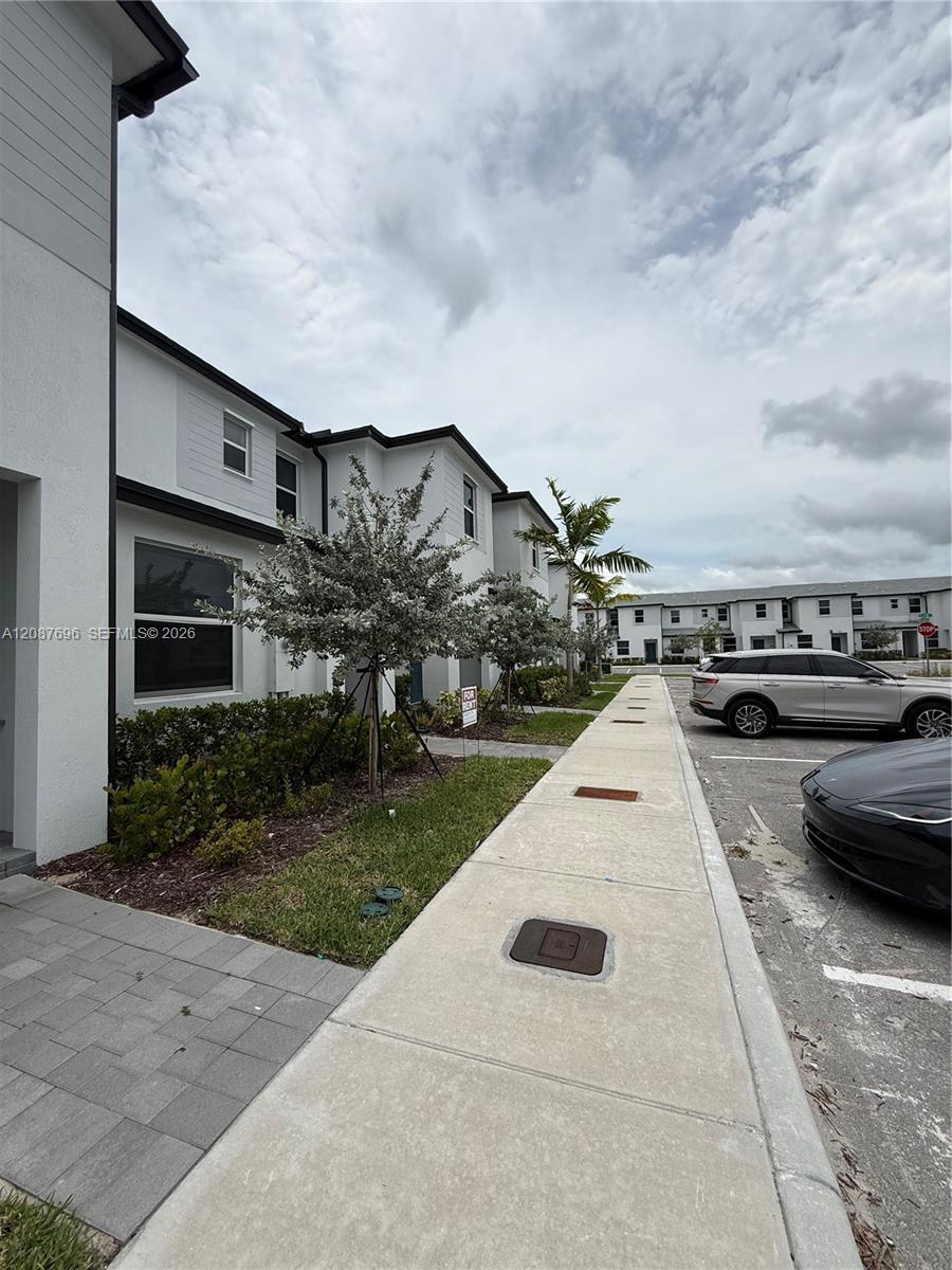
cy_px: 635
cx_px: 476
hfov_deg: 85.7
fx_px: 513
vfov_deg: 102.1
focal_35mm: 14
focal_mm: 2.22
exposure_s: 1/4149
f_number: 2.2
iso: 50
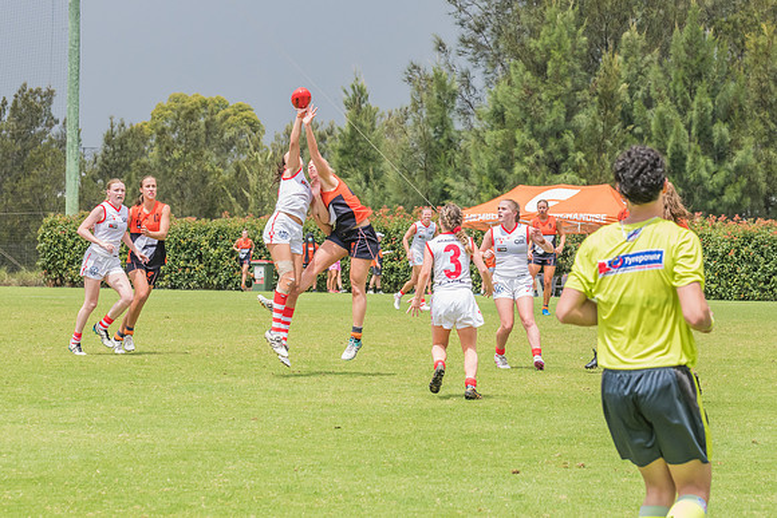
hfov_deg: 11.7
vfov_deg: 7.8
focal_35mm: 176
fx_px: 3802
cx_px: 347
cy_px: 182
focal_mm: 120
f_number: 9
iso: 800
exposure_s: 1/1250
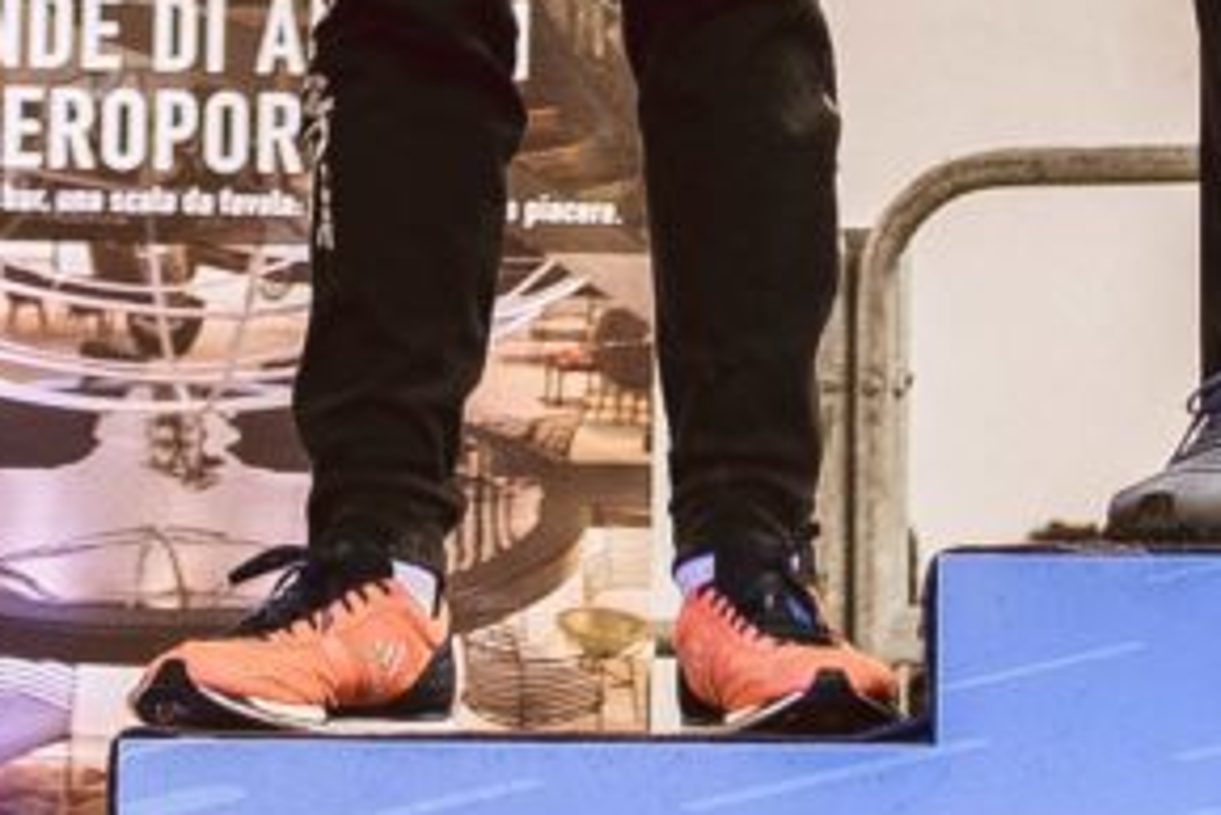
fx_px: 8212
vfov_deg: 5.6
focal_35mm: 242
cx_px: 1086
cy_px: -674
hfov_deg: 8.5
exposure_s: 1/250
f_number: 2.8
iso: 800
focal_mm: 35
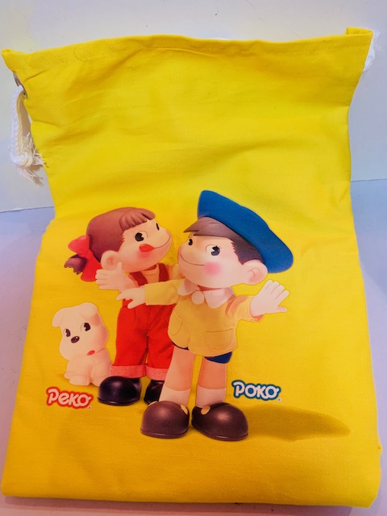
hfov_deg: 53.1
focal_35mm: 26
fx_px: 388
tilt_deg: -55.1
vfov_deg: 67.3
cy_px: 258
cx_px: 194
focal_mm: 4.25
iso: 125
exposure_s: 1/50
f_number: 1.8
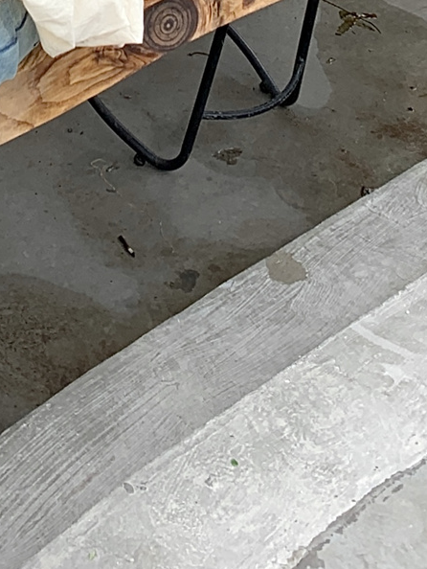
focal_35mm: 84
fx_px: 1381
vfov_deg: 19.9
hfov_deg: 16.6
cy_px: -307
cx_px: -120
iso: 25
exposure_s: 1/169
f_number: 1.8
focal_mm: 4.25
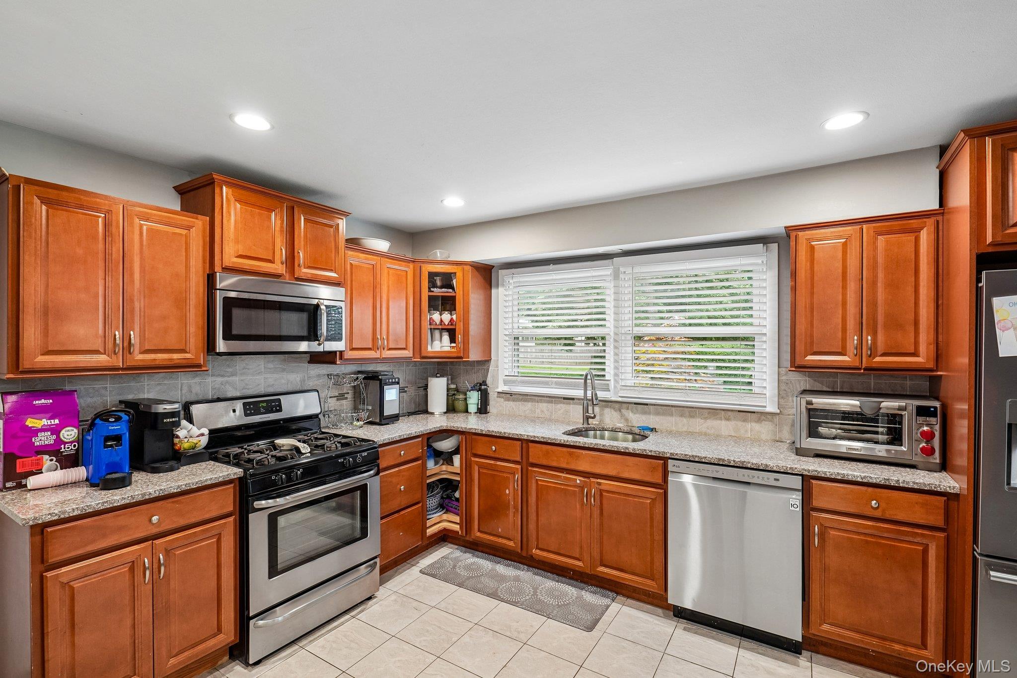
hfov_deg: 96.7
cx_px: 508
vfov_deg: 73.7
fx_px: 452
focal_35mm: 16
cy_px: 339
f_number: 8
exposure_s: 1/15
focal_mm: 16
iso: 400
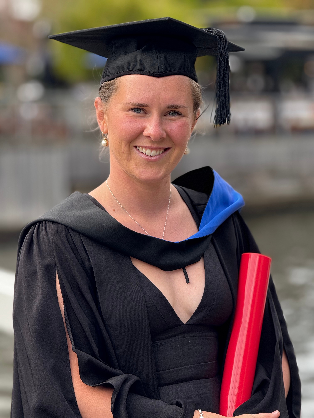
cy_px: 209
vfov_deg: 16.4
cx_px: 157
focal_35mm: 120
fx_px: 1451
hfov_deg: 12.3
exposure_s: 1/283
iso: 50
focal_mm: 15.66
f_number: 2.8
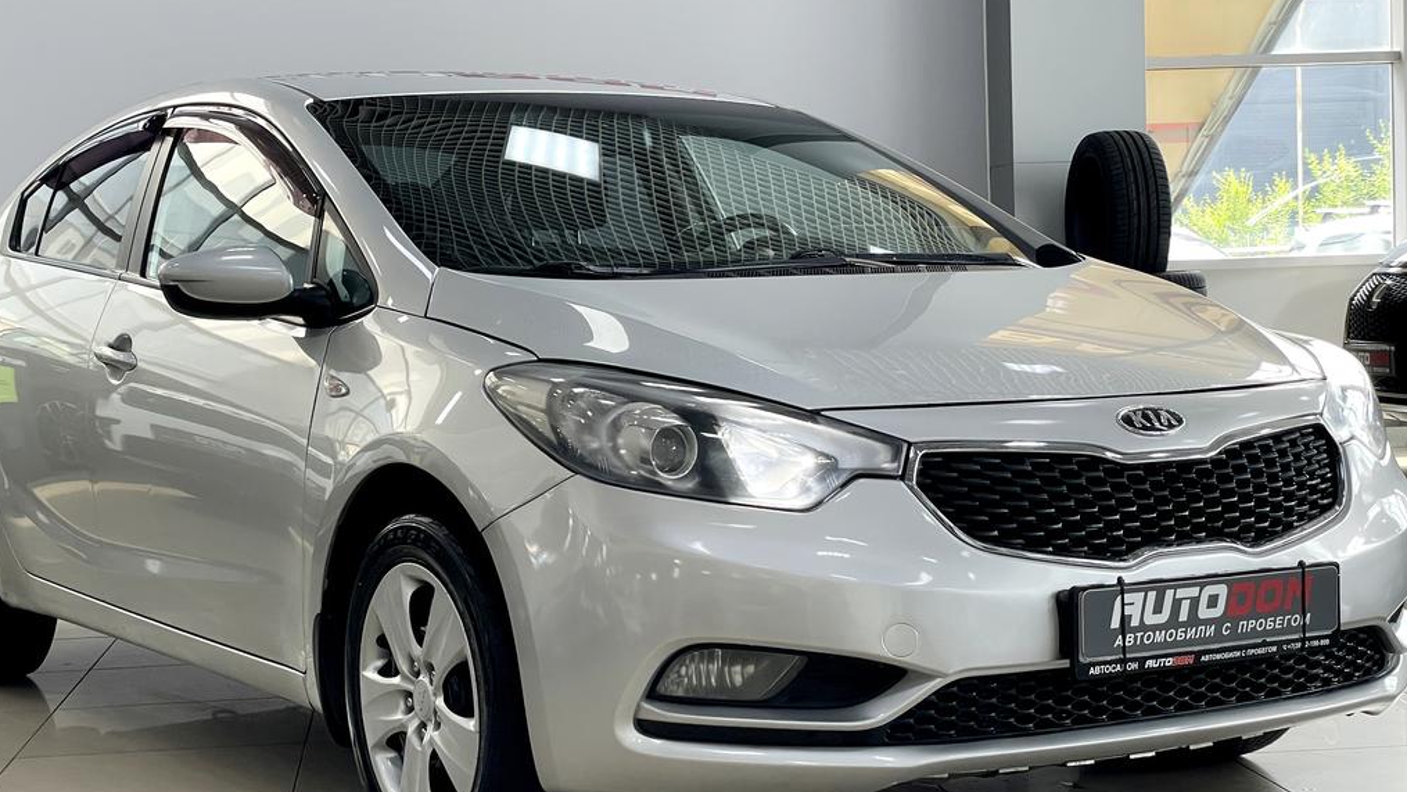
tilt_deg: -1.5
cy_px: 394
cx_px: 668
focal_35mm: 67
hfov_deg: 31.4
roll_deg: +2.0
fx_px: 2500
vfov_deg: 18.0
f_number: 2
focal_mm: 6
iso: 100
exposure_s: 1/99
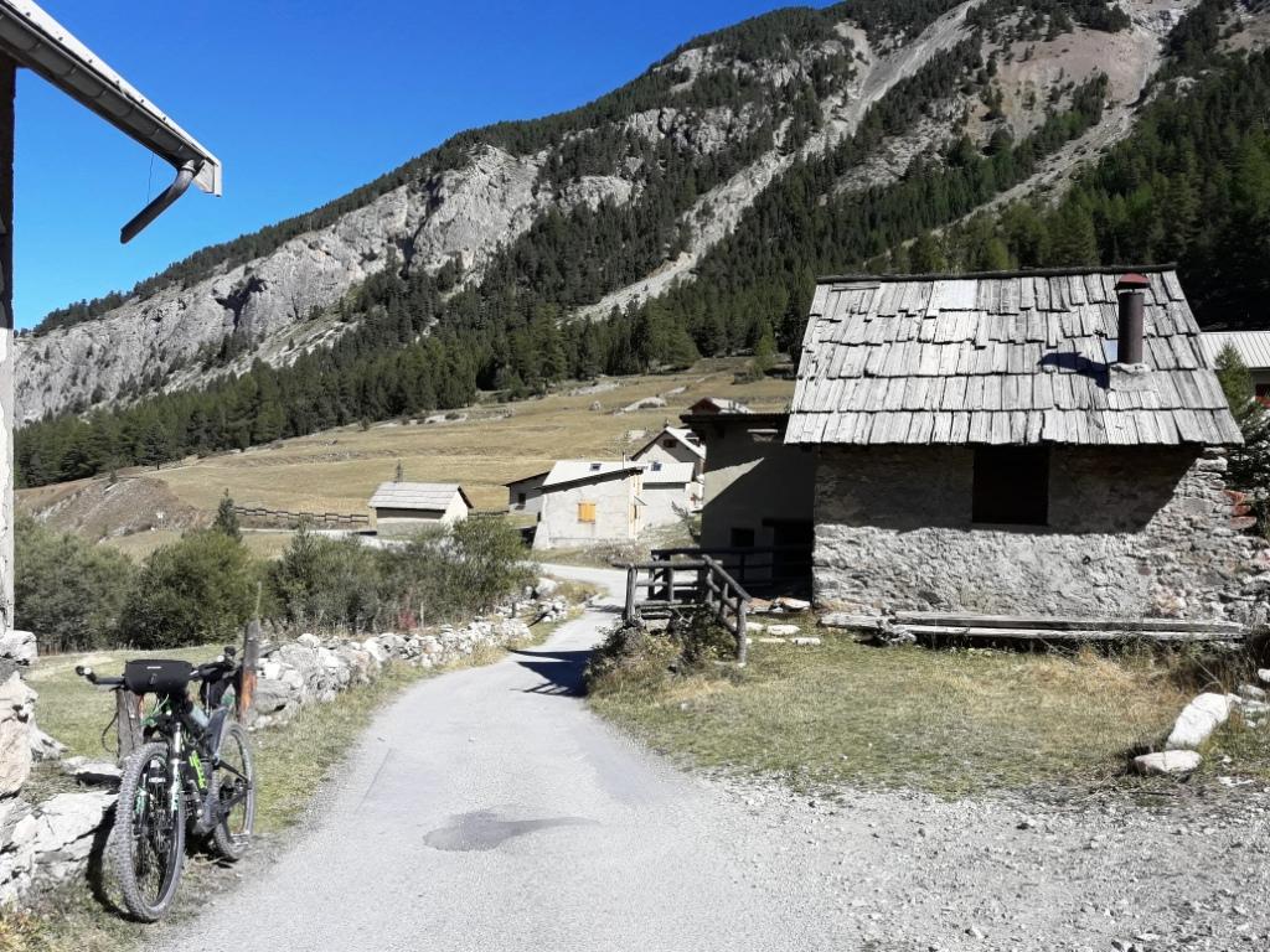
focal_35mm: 28
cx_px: 635
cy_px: 476
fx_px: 1027
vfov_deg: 49.7
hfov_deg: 63.4
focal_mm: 3.7
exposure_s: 1/1433
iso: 40
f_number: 1.9
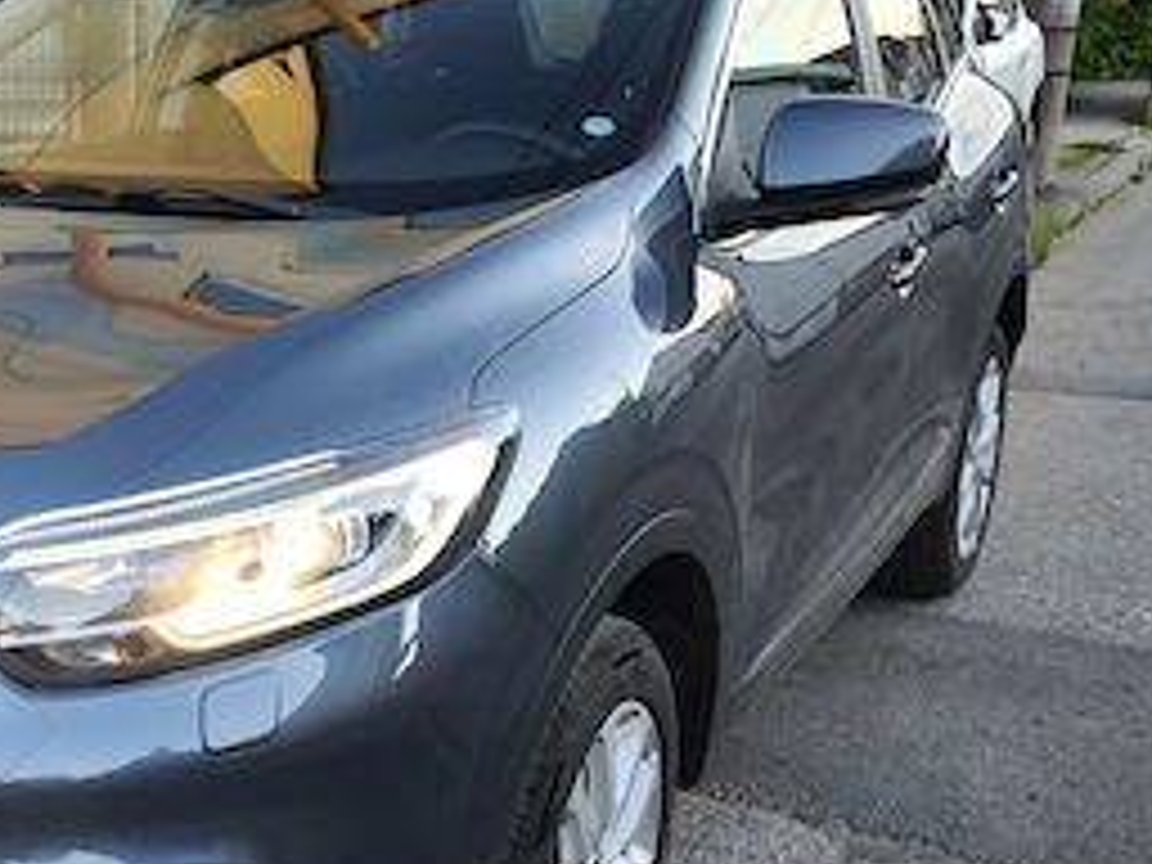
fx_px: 1797
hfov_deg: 32.9
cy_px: 572
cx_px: 22
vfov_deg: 26.9
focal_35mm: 54
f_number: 1.6
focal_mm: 6.57
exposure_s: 1/85.1
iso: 64
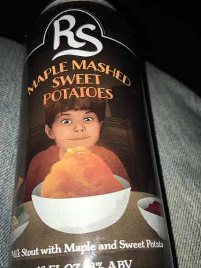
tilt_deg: -51.0
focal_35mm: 32
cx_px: 98
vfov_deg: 56.7
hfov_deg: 44.2
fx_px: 247
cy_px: 142
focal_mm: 4.15
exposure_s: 1/126
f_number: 2.2
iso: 25
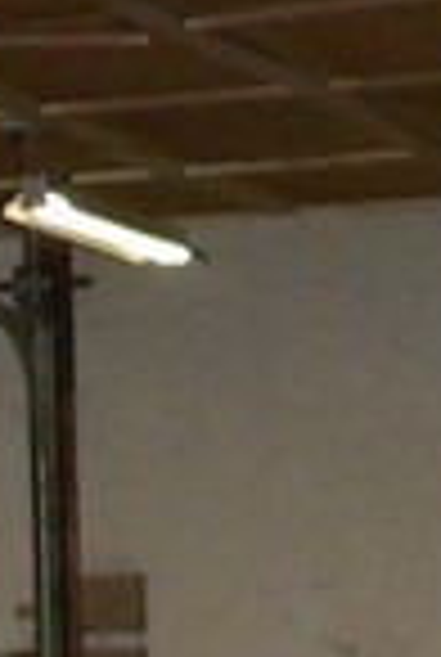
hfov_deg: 4.7
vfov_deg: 7.8
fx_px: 4791
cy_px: 518
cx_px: -1436
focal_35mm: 262
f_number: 2.8
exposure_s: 1/30
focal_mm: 6
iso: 200
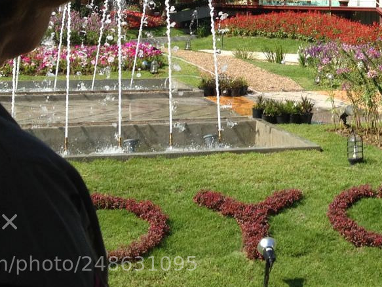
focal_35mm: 96
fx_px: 1060
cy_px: -78
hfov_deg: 19.8
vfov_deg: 14.8
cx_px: 379
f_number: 2.4
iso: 64
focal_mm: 4.28
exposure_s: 1/1381
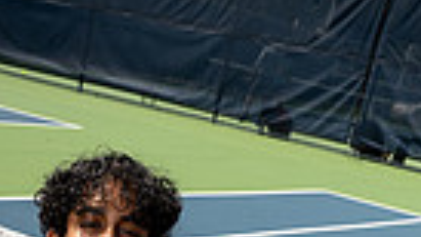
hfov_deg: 21.7
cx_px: 40
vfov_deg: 10.1
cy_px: 653
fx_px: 1071
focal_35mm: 96
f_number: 8
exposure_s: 1/250
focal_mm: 28
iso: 100
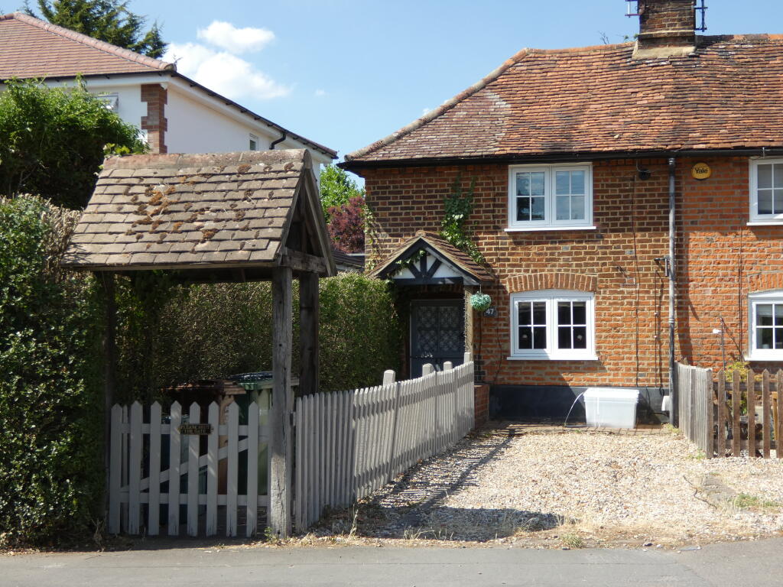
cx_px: 392
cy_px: 294
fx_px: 1244
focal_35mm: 55
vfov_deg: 26.6
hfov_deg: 34.9
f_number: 4
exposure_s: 1/400
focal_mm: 9.9
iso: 80
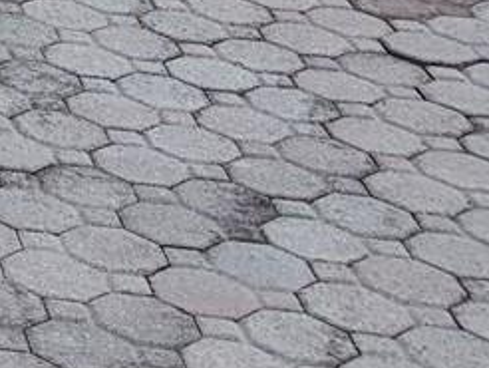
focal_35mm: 169
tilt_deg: -5.3
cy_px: -678
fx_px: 2390
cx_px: -1085
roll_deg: +0.7
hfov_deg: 9.0
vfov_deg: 7.8
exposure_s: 1/5348
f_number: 1.6
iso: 50
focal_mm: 5.96
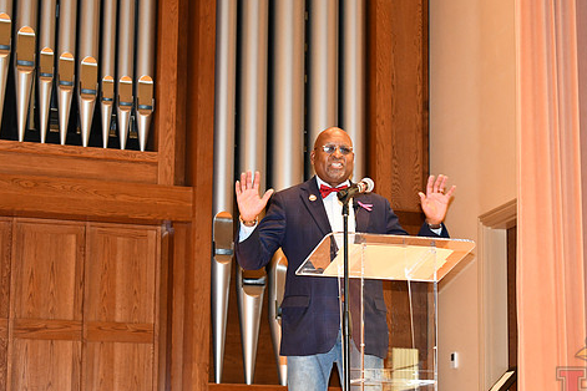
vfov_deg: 14.3
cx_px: 339
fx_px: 1565
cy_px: 206
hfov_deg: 21.2
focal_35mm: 96
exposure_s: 1/60
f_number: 5.6
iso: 2000
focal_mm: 52
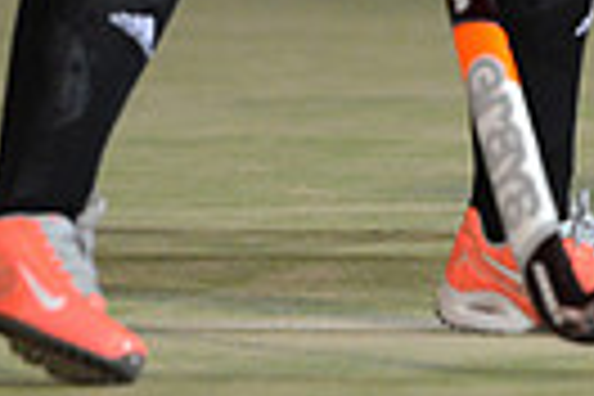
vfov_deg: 1.6
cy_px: -416
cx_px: 819
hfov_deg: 2.4
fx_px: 14106
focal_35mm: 855
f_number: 2.8
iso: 2500
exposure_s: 1/500
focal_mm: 195
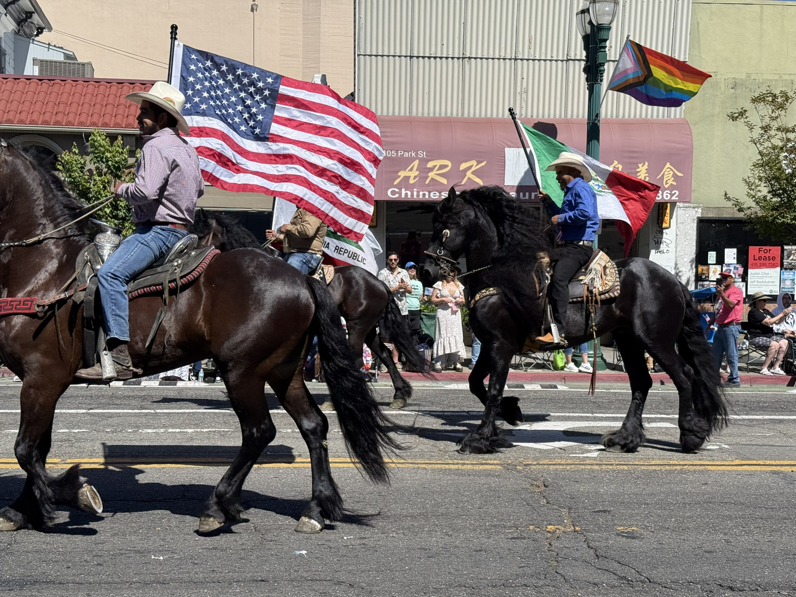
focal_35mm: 48
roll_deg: -0.2
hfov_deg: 39.7
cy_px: 298
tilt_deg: -2.7
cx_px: 398
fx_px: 1104
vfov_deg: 30.3
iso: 64
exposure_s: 1/4587
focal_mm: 6.76
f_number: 1.78
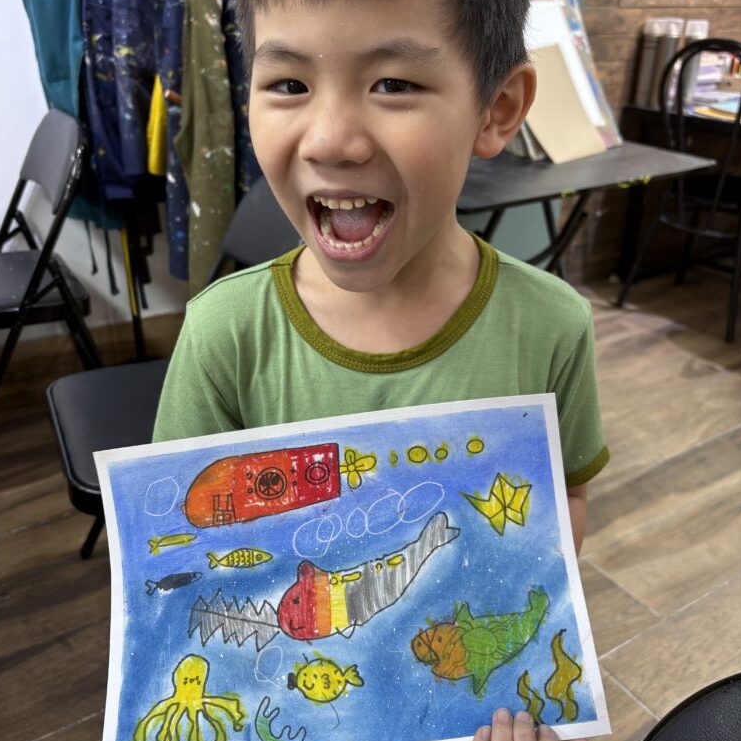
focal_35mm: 31
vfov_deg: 52.5
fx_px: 751
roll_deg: -0.6
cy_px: 344
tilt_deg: -25.2
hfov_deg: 52.5
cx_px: 369
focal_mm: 5.96
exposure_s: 1/50
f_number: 1.6
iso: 64
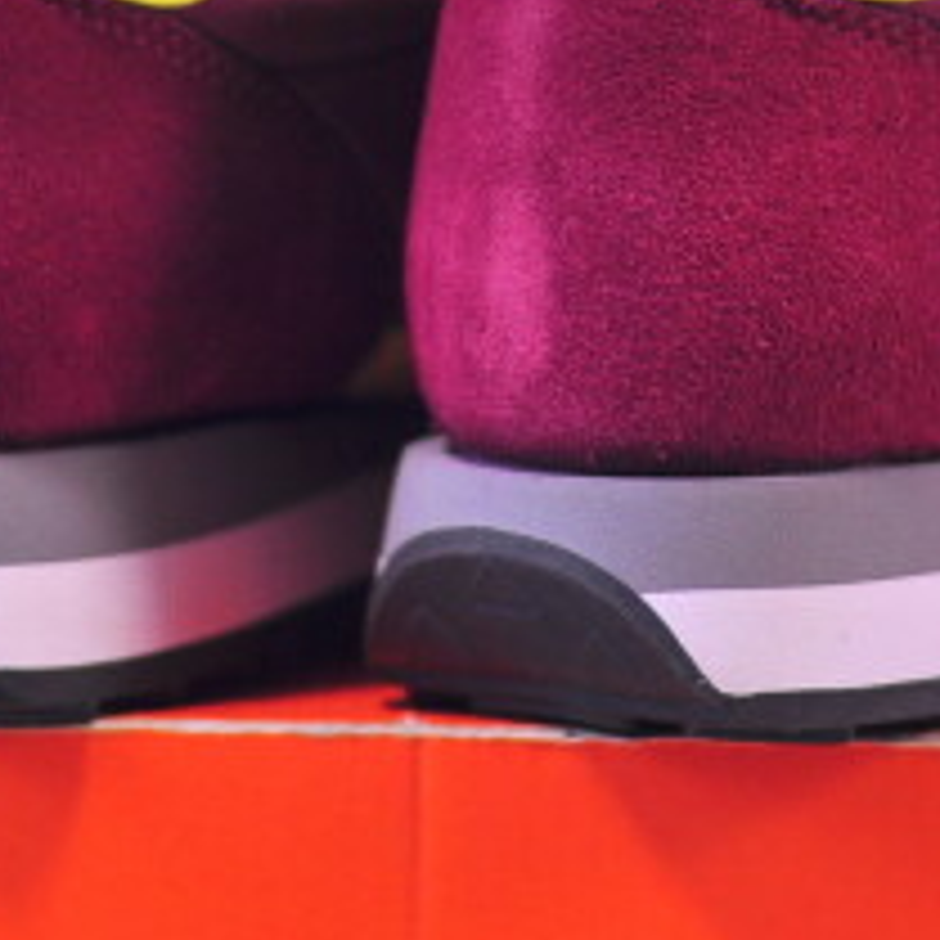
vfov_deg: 7.1
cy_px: -236
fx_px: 7496
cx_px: 657
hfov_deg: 7.2
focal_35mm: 244
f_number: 2.2
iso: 250
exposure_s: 1/320
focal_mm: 50
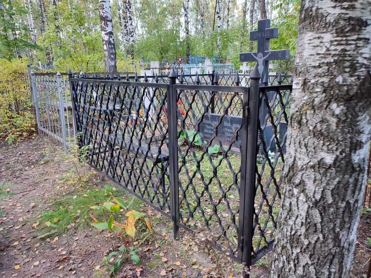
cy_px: 139
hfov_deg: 69.4
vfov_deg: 54.9
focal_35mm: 25
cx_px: 186
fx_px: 268
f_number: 1.9
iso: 105
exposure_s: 1/33
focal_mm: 6.04
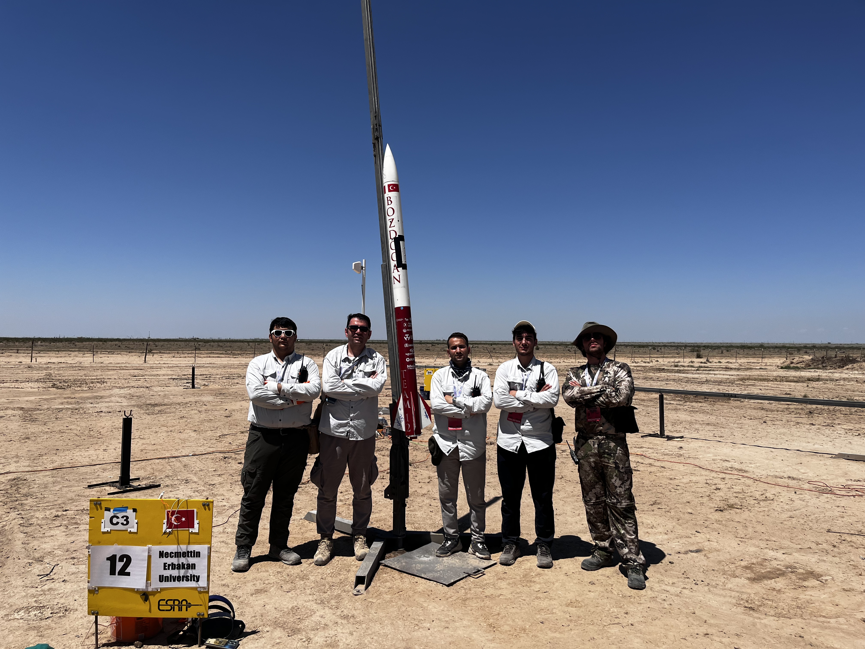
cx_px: 432
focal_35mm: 26
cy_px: 324
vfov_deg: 53.1
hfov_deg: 67.3
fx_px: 650
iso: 50
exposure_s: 1/6897
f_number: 1.6
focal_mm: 5.1
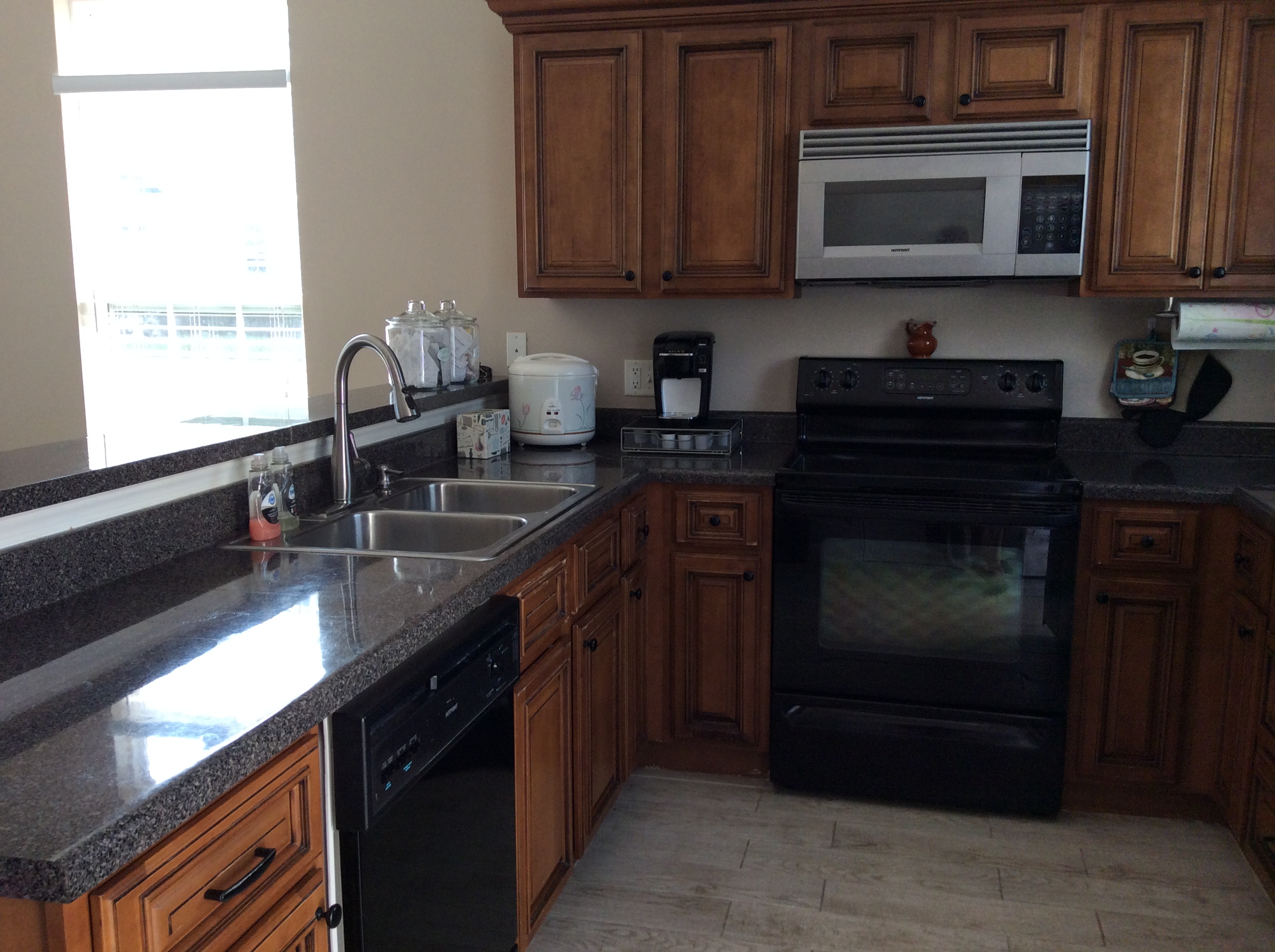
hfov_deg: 55.4
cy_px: 476
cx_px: 638
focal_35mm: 33
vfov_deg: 42.8
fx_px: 1214
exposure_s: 1/60
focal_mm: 3.3
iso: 50
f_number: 2.4
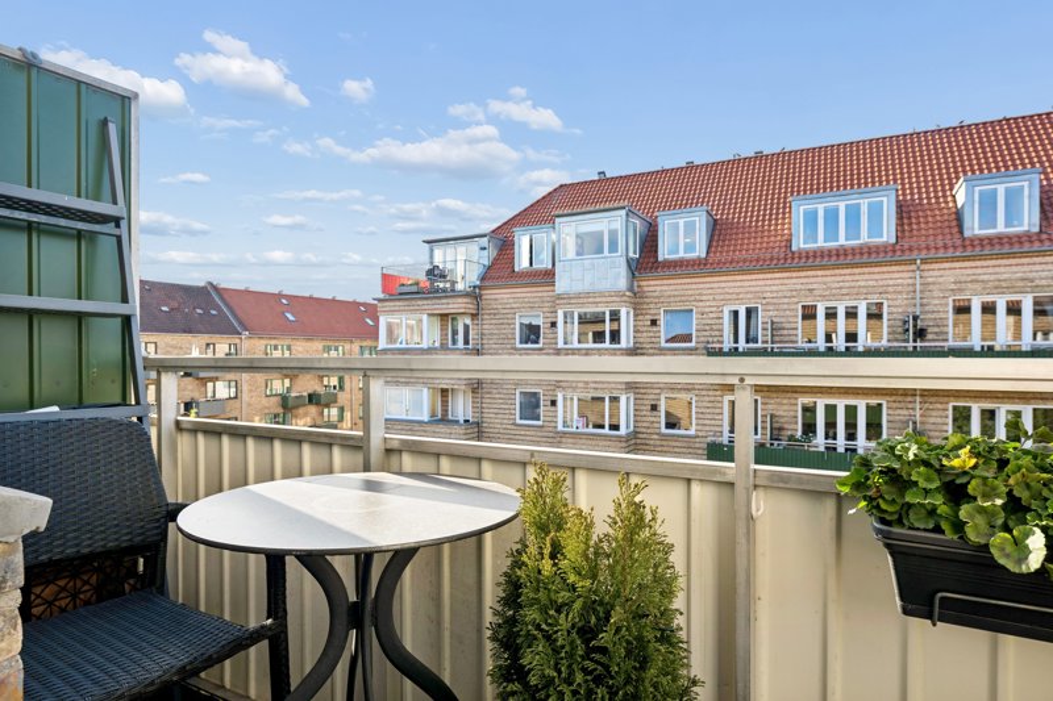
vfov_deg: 61.9
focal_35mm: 20
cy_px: 350
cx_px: 526
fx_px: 585
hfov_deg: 84.0
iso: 160
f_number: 9
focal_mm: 20
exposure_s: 1/160
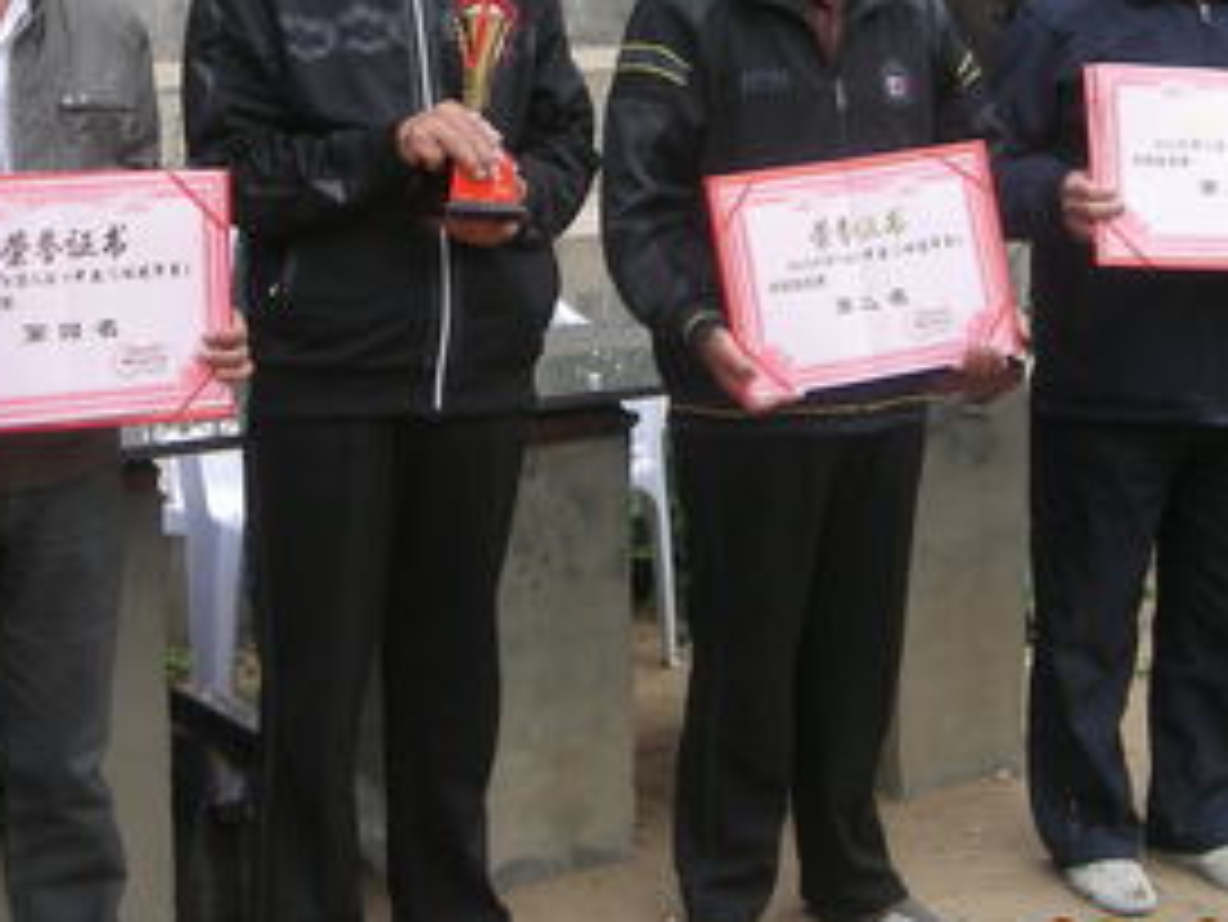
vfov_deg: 17.7
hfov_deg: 23.8
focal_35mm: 82
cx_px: 513
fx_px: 2910
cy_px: 103
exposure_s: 1/107
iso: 50
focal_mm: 5.7
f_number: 2.8
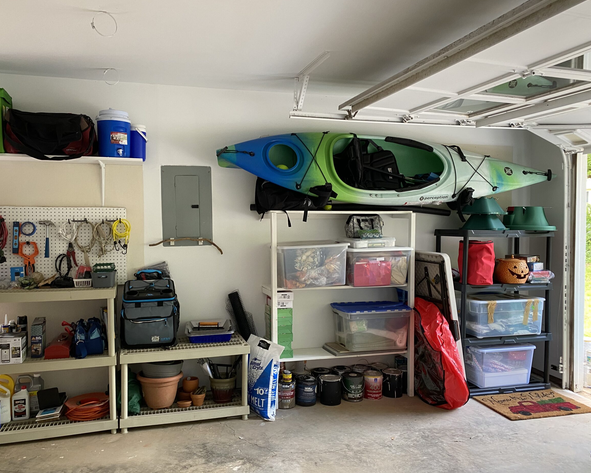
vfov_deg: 51.5
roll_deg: +0.3
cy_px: 238
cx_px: 266
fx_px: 490
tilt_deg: -1.9
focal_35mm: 28
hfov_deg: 62.1
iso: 125
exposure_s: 1/76
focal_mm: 4.25
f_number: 1.8
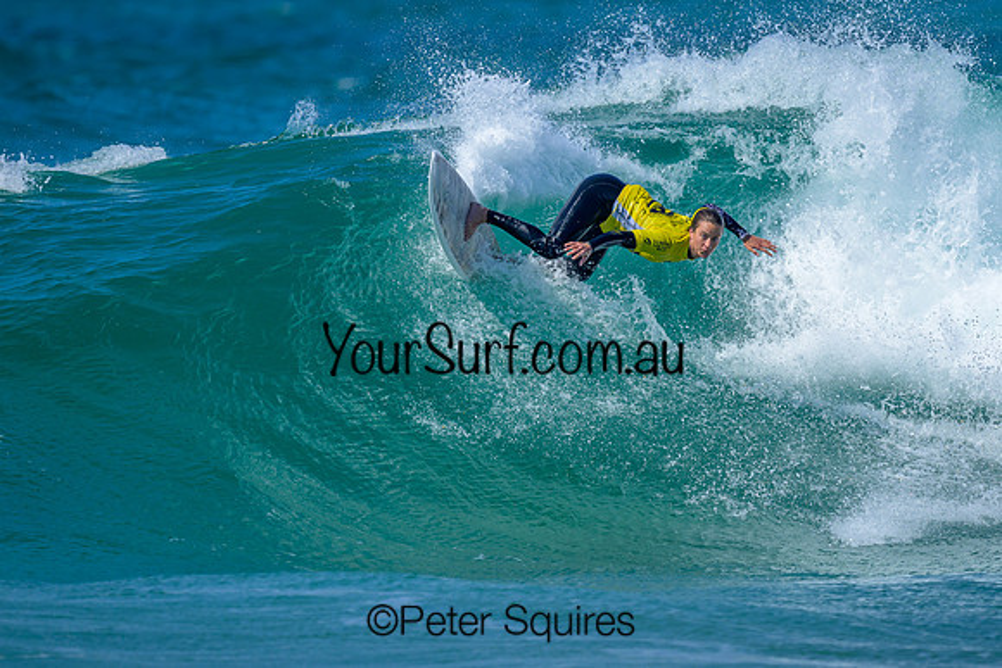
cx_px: 626
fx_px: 30571
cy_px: 325
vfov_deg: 1.3
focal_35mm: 1098
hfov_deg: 1.9
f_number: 6.3
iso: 180
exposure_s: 1/2000
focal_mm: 800
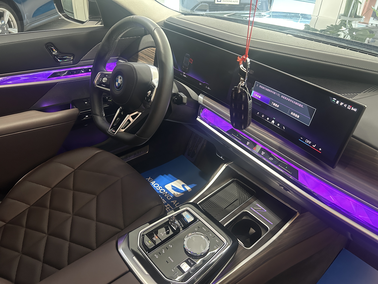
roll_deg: -1.7
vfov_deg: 53.1
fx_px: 284
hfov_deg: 67.3
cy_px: 142
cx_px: 189
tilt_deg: -34.5
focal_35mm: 26
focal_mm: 5.7
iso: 500
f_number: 1.5
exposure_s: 1/50
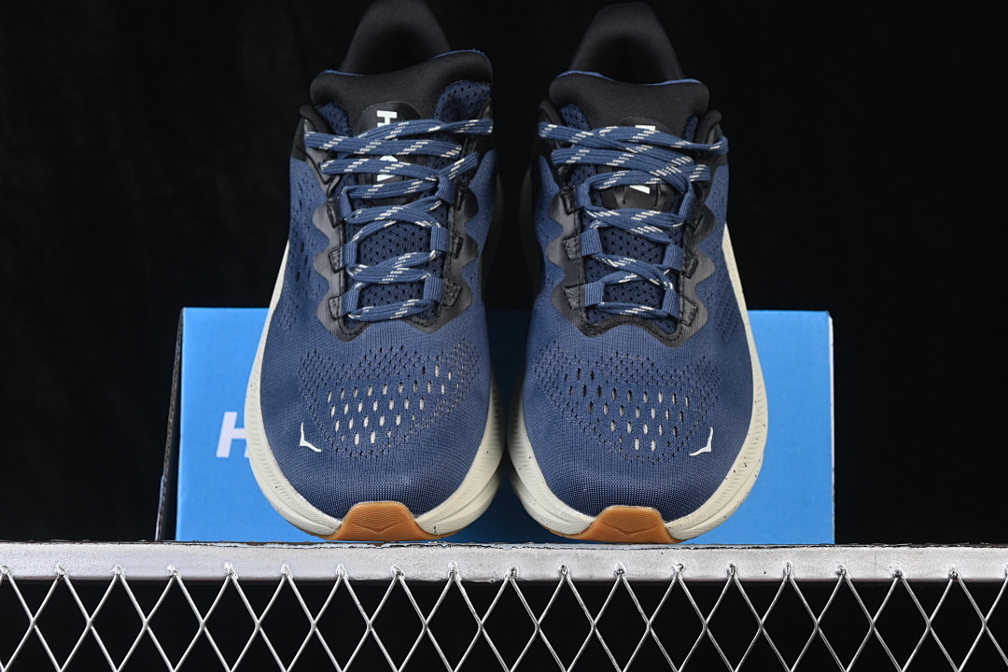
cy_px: 336
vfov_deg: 18.2
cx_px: 504
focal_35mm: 75
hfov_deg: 27.0
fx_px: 2100
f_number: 6.3
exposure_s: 1/60
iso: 160
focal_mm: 50
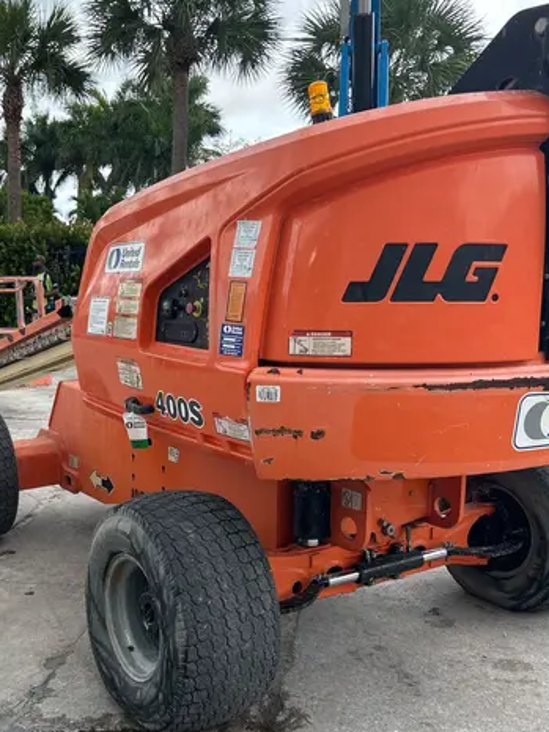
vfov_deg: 45.7
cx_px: 198
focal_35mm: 41
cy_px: 388
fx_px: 867
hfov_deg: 34.9
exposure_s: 1/1326
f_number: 1.5
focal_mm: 5.7
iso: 50
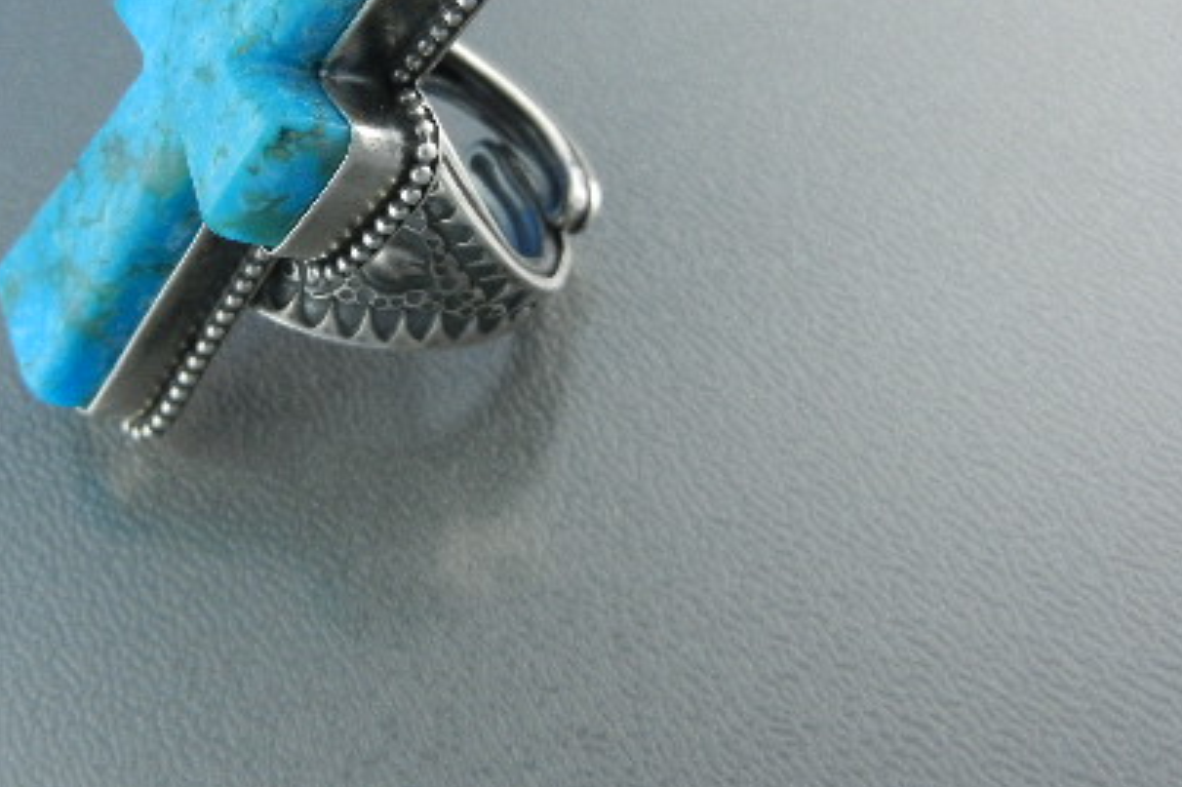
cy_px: 199
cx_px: 372
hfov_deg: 35.2
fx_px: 1838
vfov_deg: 23.9
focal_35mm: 56
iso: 400
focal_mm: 6.2
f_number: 3.6
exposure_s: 1/26
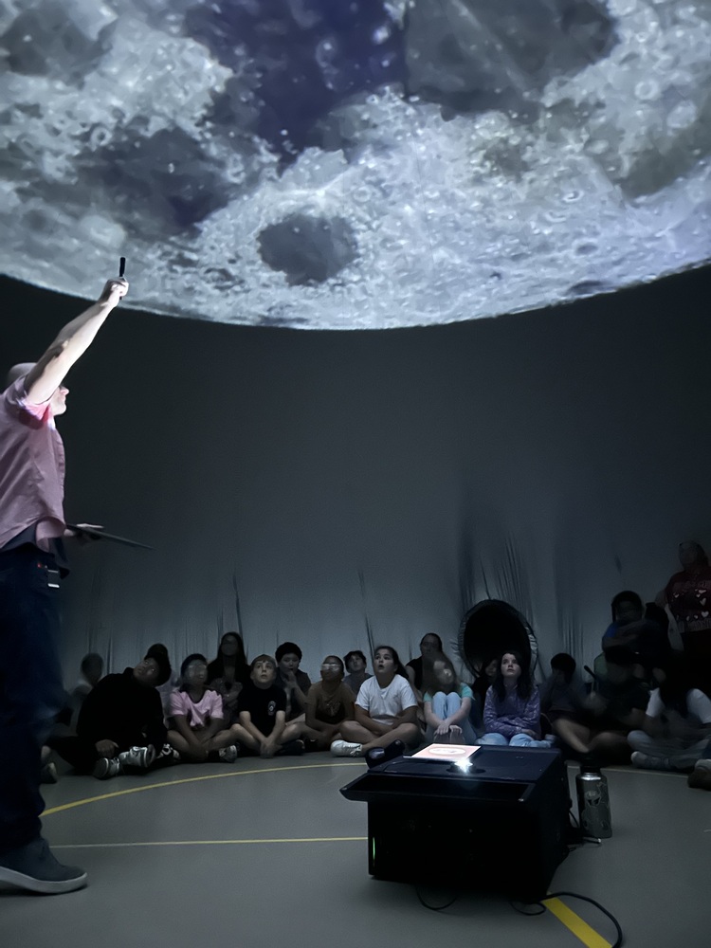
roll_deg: +0.6
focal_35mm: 26
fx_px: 712
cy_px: 474
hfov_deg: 53.1
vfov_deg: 67.3
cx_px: 356
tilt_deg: +14.7
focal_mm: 5.7
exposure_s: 1/9
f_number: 1.5
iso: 4000
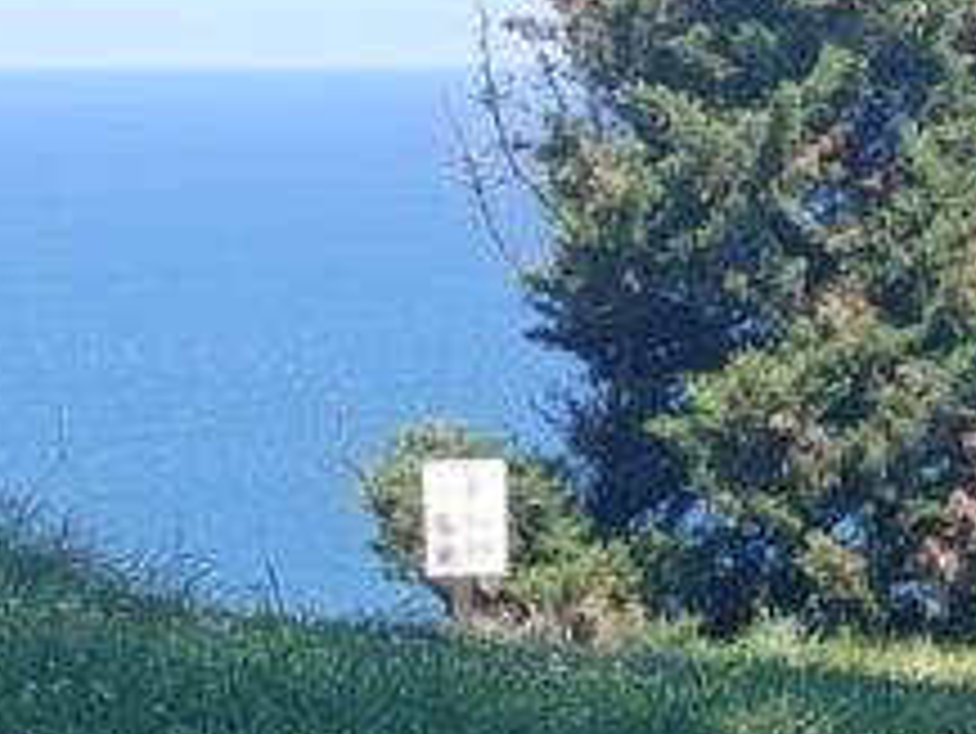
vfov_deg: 6.8
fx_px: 6122
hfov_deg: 9.1
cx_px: 468
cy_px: 520
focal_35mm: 217
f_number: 1.6
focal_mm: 6.14
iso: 50
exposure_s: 1/361
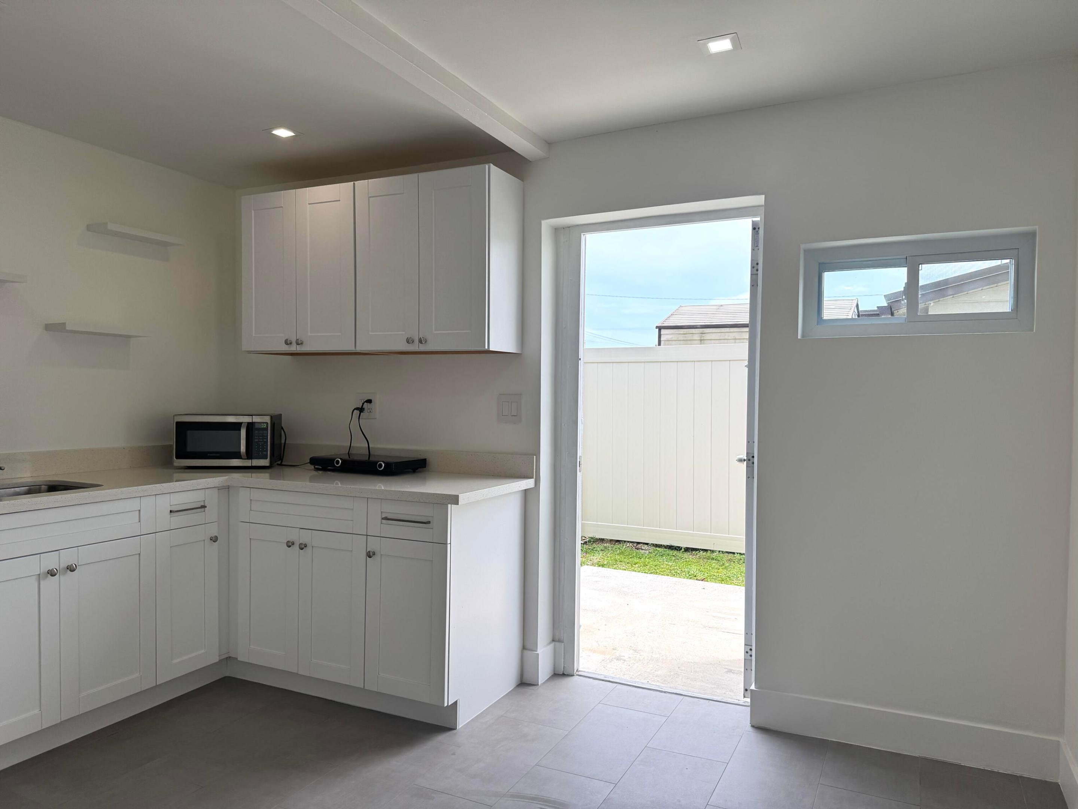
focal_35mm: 24
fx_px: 747
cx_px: 539
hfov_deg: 71.6
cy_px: 404
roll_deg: -0.6
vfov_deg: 56.8
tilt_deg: -1.9
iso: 80
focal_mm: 6.76
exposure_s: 1/1524
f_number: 1.78
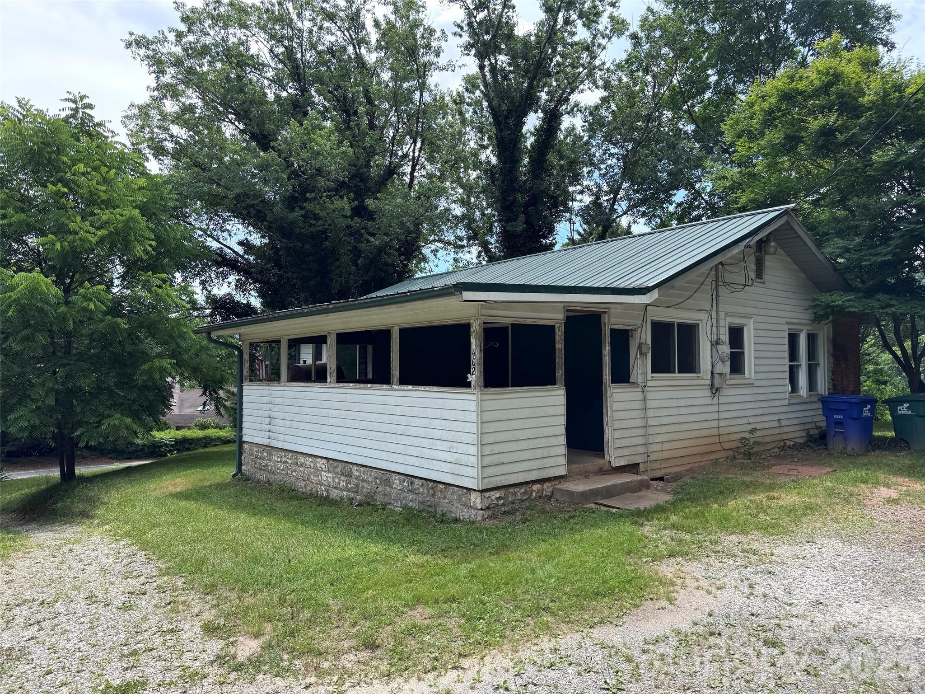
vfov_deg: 56.8
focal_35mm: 24
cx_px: 462
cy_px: 347
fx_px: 641
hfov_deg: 71.6
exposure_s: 1/1488
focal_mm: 6.76
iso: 80
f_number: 1.78
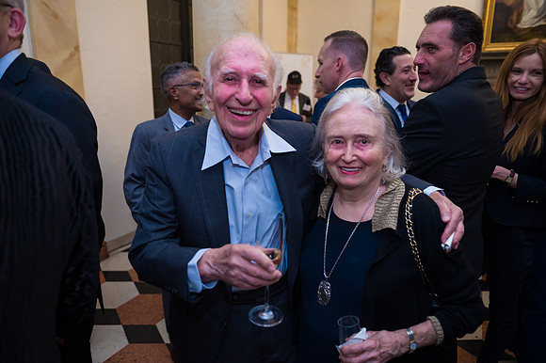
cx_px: 273
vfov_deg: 52.4
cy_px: 182
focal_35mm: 24
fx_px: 370
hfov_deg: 72.9
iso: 1600
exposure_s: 1/200
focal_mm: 24
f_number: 3.2
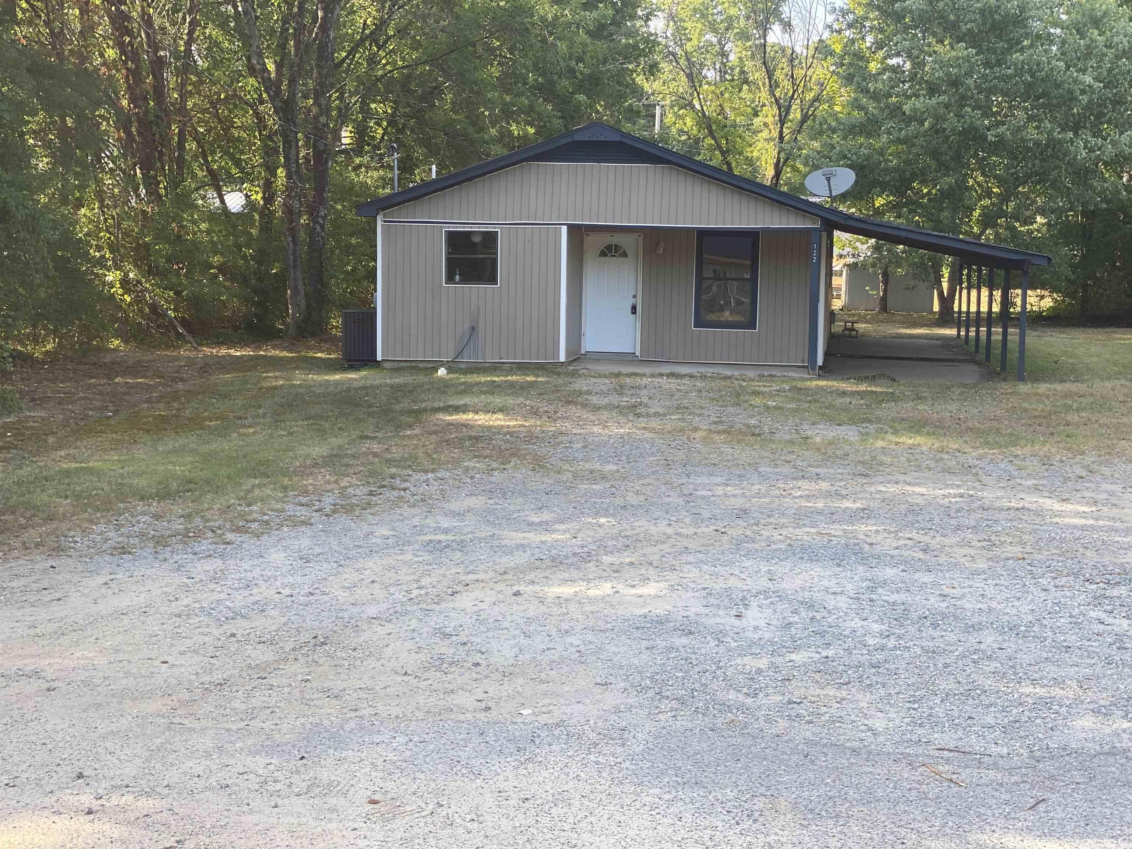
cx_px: 566
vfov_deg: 28.0
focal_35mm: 52
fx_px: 1700
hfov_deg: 36.8
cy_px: 424
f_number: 2
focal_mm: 6
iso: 20
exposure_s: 1/134
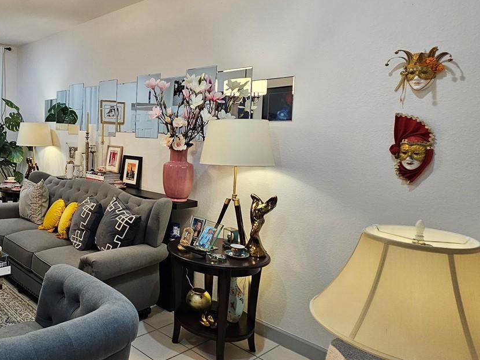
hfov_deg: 62.4
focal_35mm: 25
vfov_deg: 54.8
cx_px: 84
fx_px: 347
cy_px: 165
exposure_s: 1/60
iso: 200
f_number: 2.2
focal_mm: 2.2
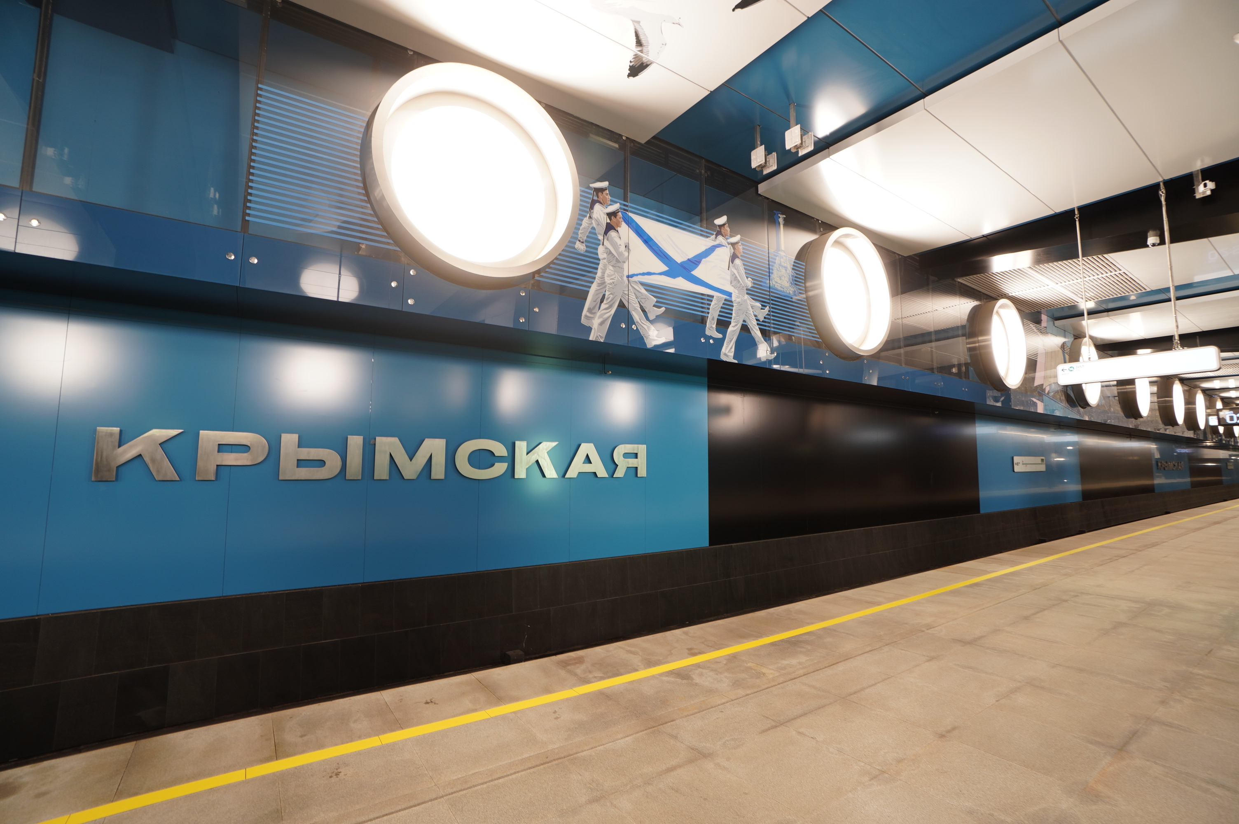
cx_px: 620
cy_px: 412
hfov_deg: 100.4
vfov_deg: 77.2
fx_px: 516
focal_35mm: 15
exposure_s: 1/4
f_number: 5.6
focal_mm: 10
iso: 100
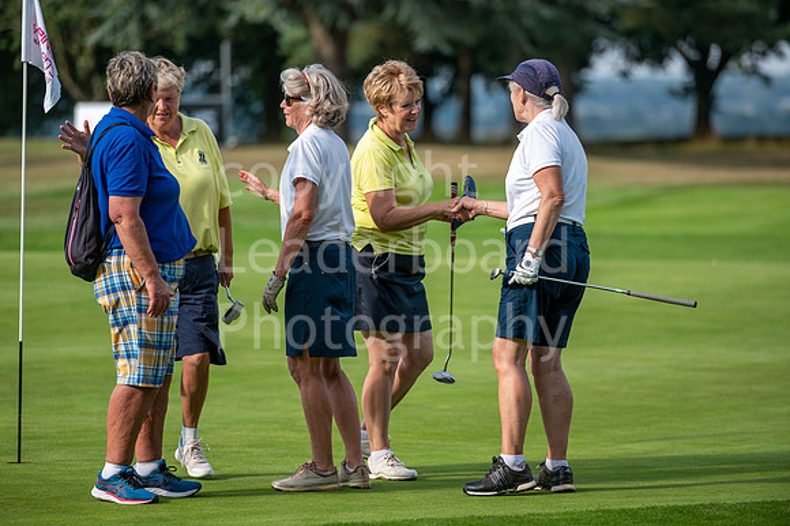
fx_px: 4386
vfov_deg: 6.9
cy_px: 263
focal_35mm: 200
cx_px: 395
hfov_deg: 10.3
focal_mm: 200
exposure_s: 1/800
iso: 100
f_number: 3.5
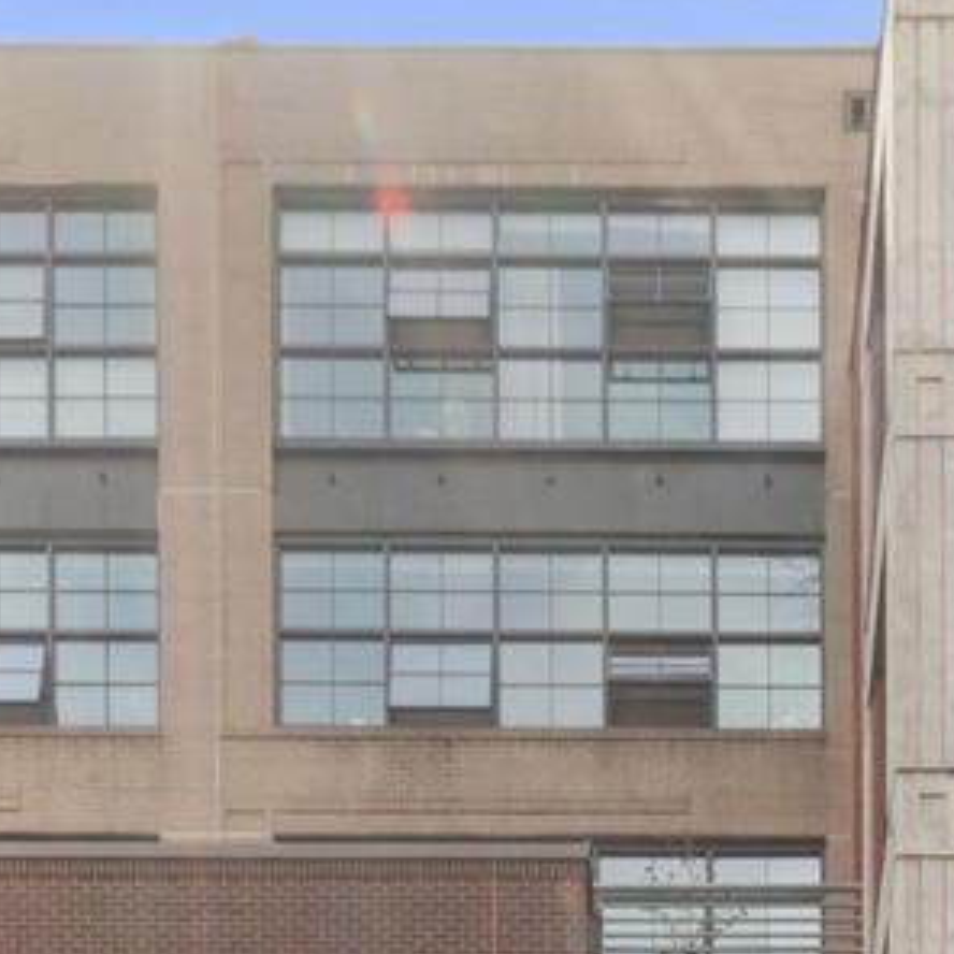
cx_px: 774
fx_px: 1933
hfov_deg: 27.1
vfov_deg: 23.8
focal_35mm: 62
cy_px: 1299
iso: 200
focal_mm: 10
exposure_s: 1/40
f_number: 20
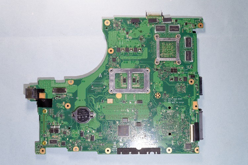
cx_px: 124
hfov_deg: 57.3
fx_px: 227
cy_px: 82
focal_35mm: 33
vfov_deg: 39.9
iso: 100
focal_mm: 22
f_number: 8
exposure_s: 1/6
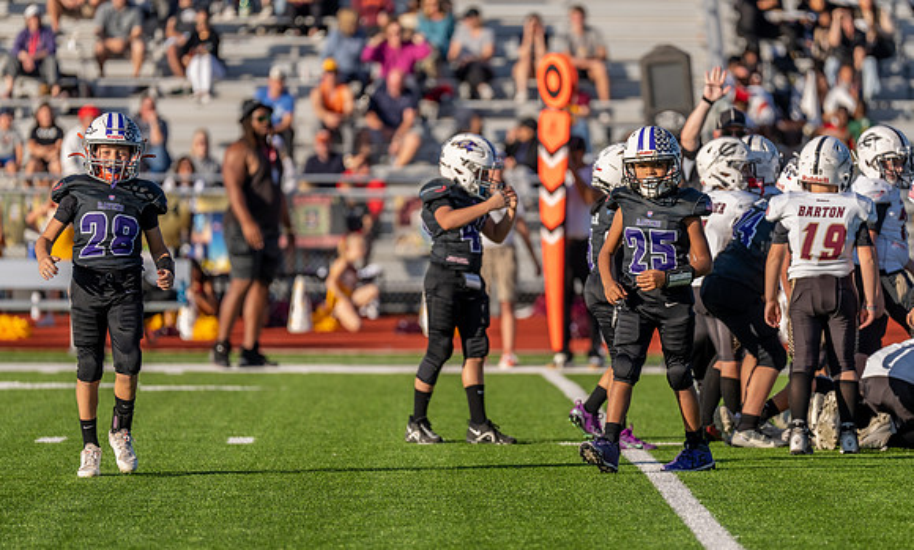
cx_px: 520
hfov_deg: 7.6
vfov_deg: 4.6
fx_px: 6835
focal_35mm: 277
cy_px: 268
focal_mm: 200
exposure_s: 1/2000
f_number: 2.8
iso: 100
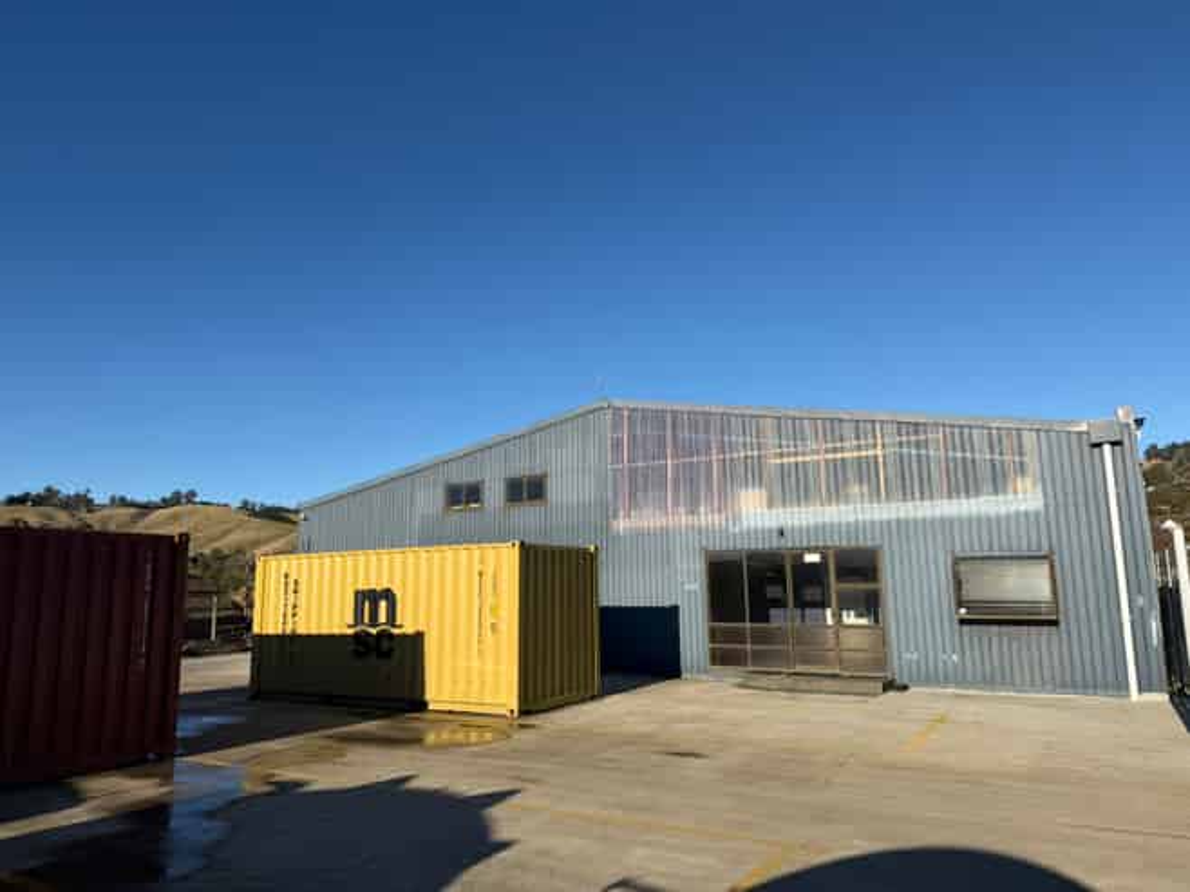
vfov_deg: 56.8
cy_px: 446
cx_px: 595
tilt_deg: +10.2
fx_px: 825
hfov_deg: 71.6
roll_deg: +0.8
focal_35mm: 24
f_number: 1.78
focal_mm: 6.76
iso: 80
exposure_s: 1/4975
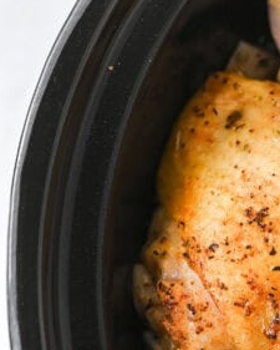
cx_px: 418
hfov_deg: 8.8
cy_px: 245
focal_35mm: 171
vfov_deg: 11.3
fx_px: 1770
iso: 450
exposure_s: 1/125
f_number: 4
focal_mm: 50
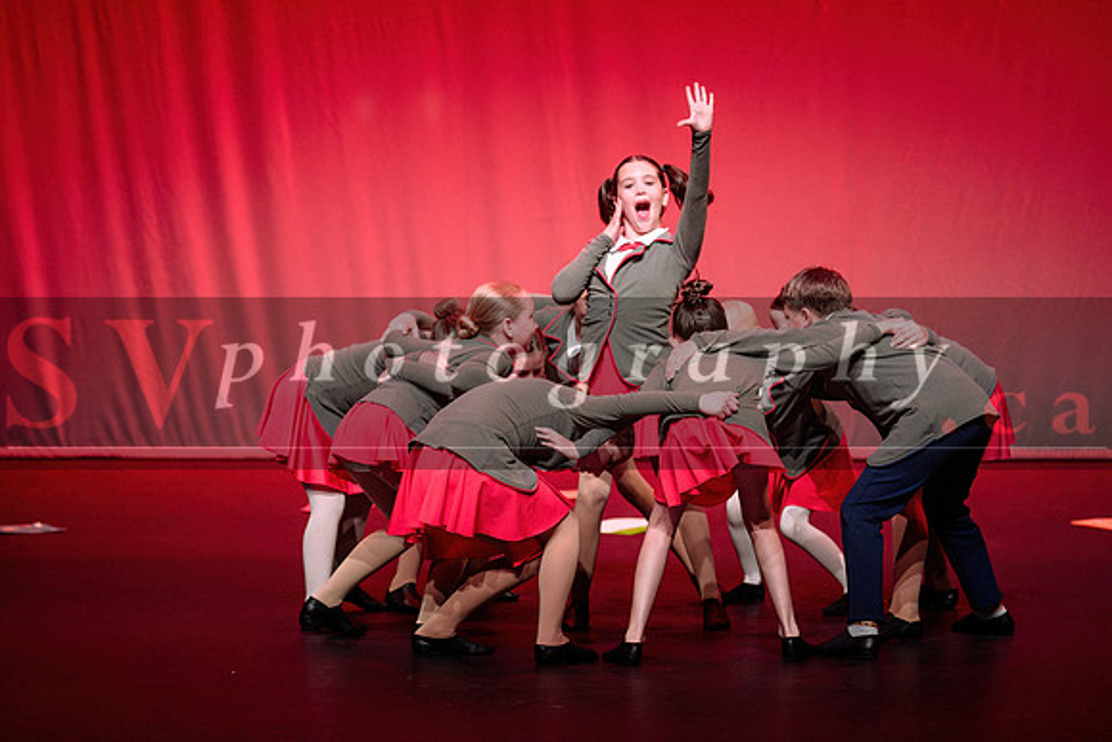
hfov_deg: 10.9
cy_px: 443
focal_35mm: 189
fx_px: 5849
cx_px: 528
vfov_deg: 7.3
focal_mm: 155
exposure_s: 1/640
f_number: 2.8
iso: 1250
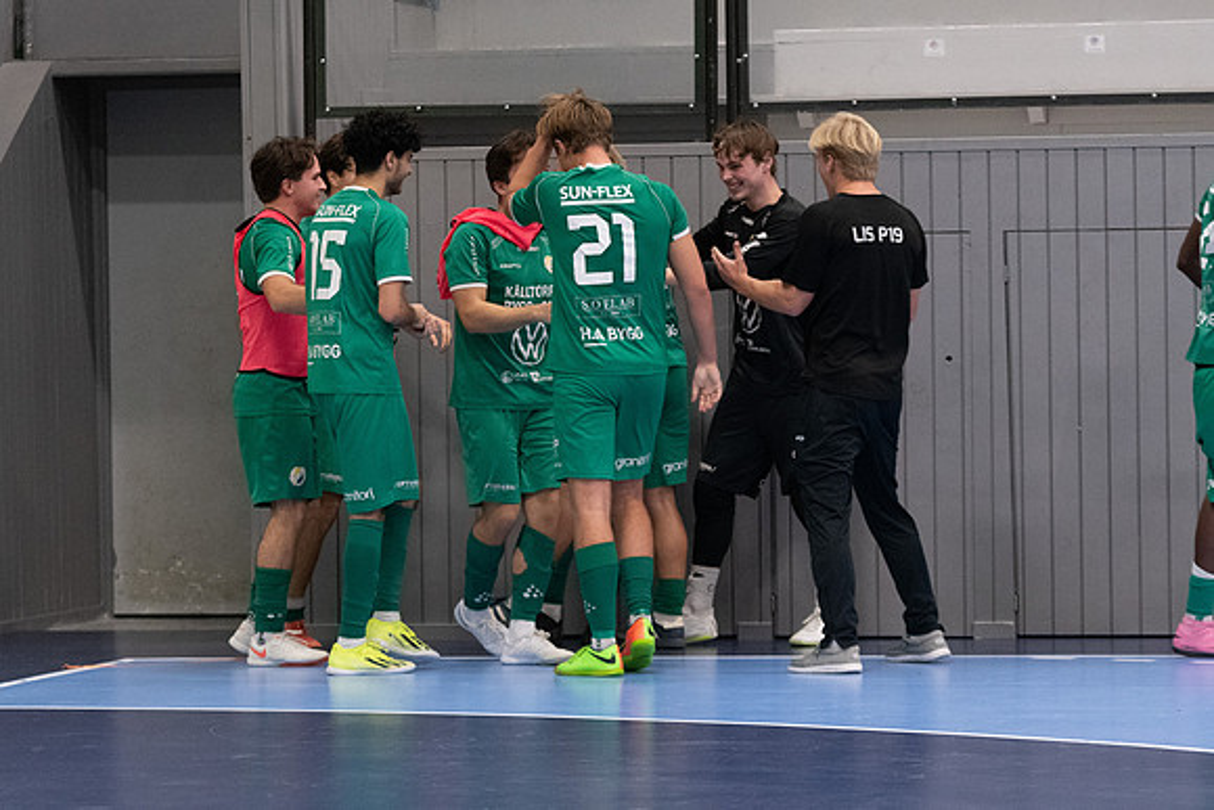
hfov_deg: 10.8
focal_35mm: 191
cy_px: 405
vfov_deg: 7.2
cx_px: 607
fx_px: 6447
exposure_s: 1/640
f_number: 3.2
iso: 8000
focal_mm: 122
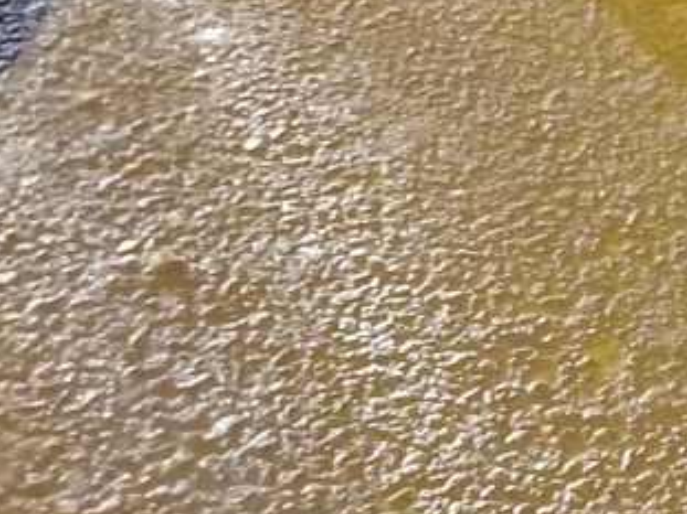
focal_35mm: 89
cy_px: -26
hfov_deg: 19.2
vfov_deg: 16.2
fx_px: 1766
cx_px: 1043
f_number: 1.8
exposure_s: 1/10
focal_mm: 4
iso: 2000
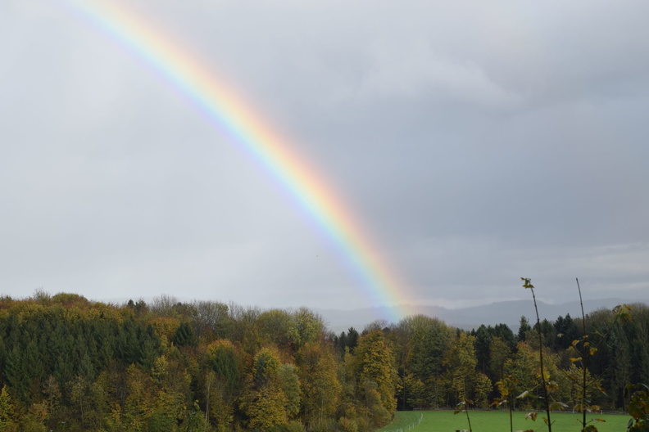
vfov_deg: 18.2
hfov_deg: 27.0
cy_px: 216
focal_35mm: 75
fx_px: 1352
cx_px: 324
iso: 220
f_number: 8
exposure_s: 1/250
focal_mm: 50
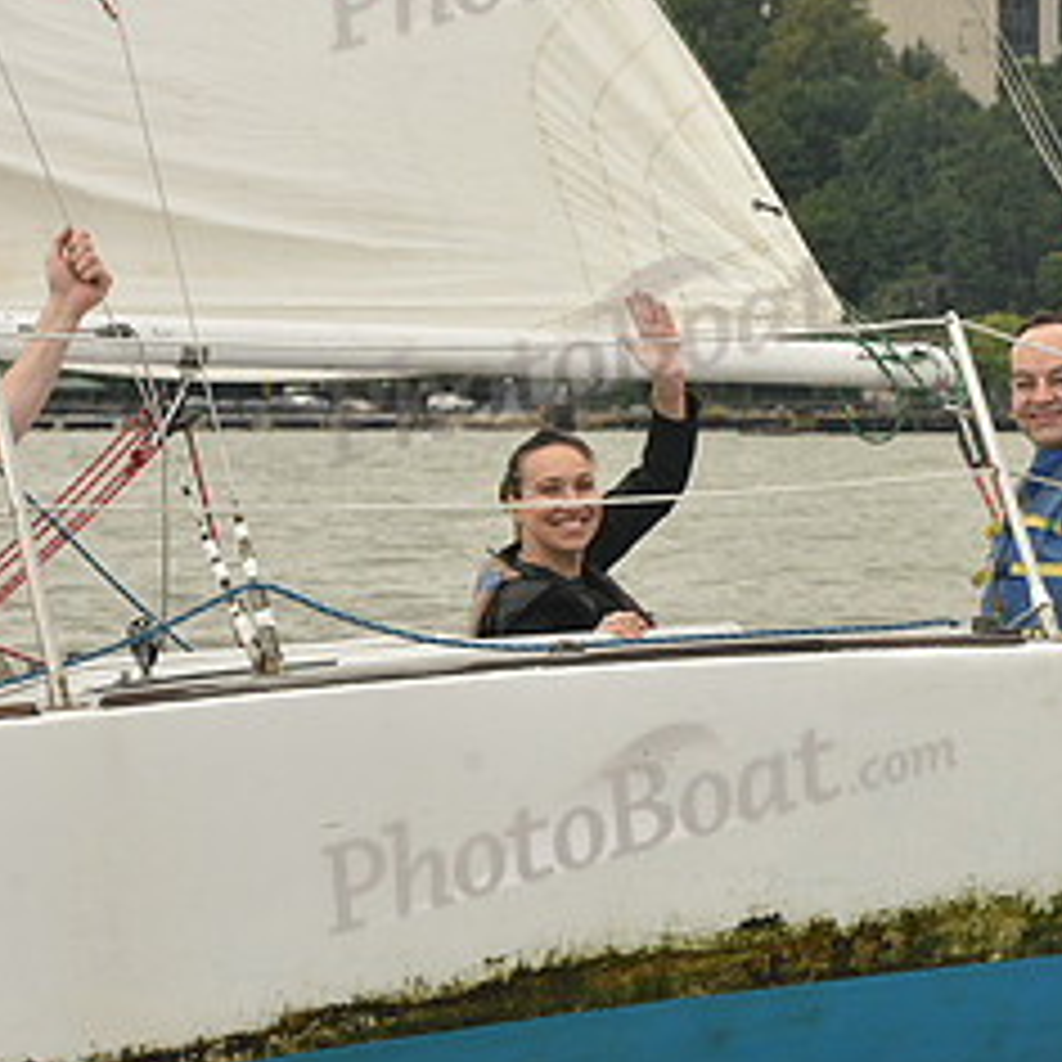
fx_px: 7393
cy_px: 520
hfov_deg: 8.2
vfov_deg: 8.2
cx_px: 1192
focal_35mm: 213
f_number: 10
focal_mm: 102
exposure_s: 1/800
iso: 400
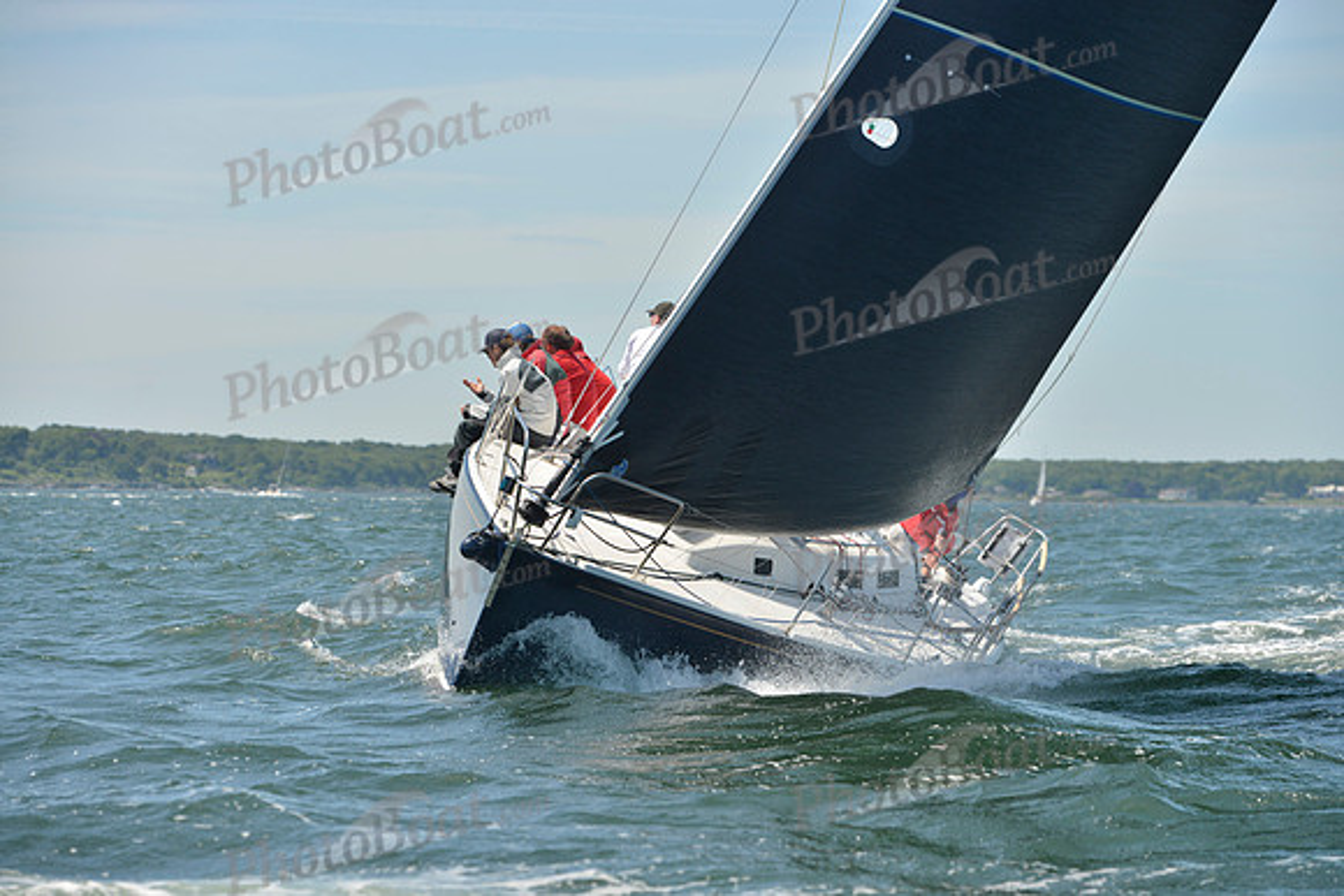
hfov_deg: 14.2
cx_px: 672
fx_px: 5414
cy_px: 448
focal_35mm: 145
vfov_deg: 9.5
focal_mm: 145
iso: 280
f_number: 6.3
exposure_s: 1/1250
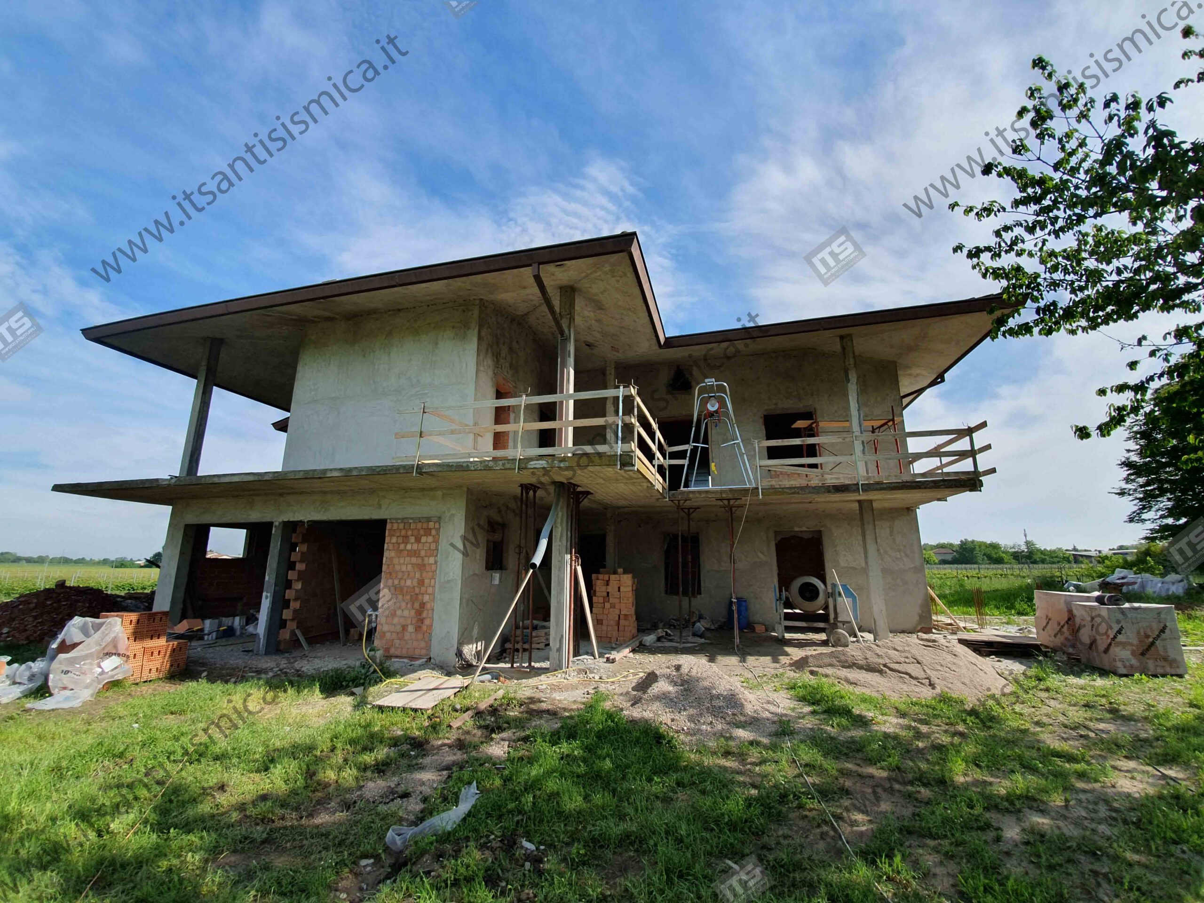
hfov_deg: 106.2
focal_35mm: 13
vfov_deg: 89.9
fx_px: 452
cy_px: 452
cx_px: 602
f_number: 2.2
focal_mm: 1.8
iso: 50
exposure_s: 1/1024
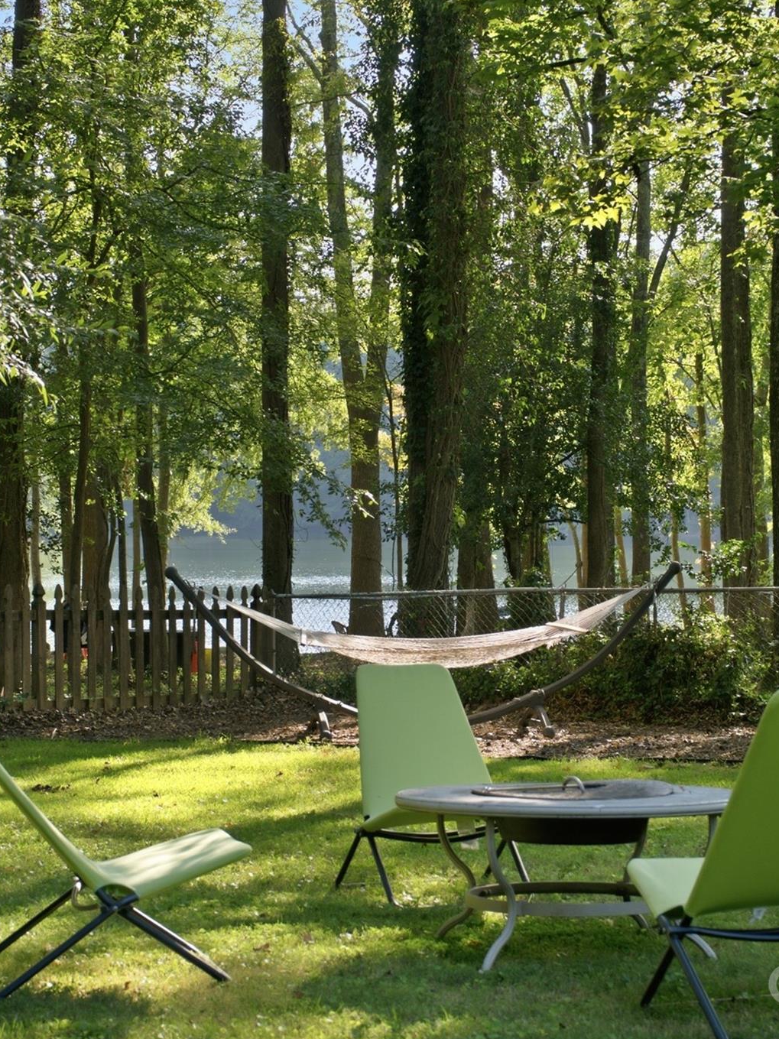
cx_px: 446
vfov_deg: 27.4
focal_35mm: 71
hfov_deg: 20.7
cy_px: 520
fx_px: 2131
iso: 200
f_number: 6.3
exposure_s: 1/80
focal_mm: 49
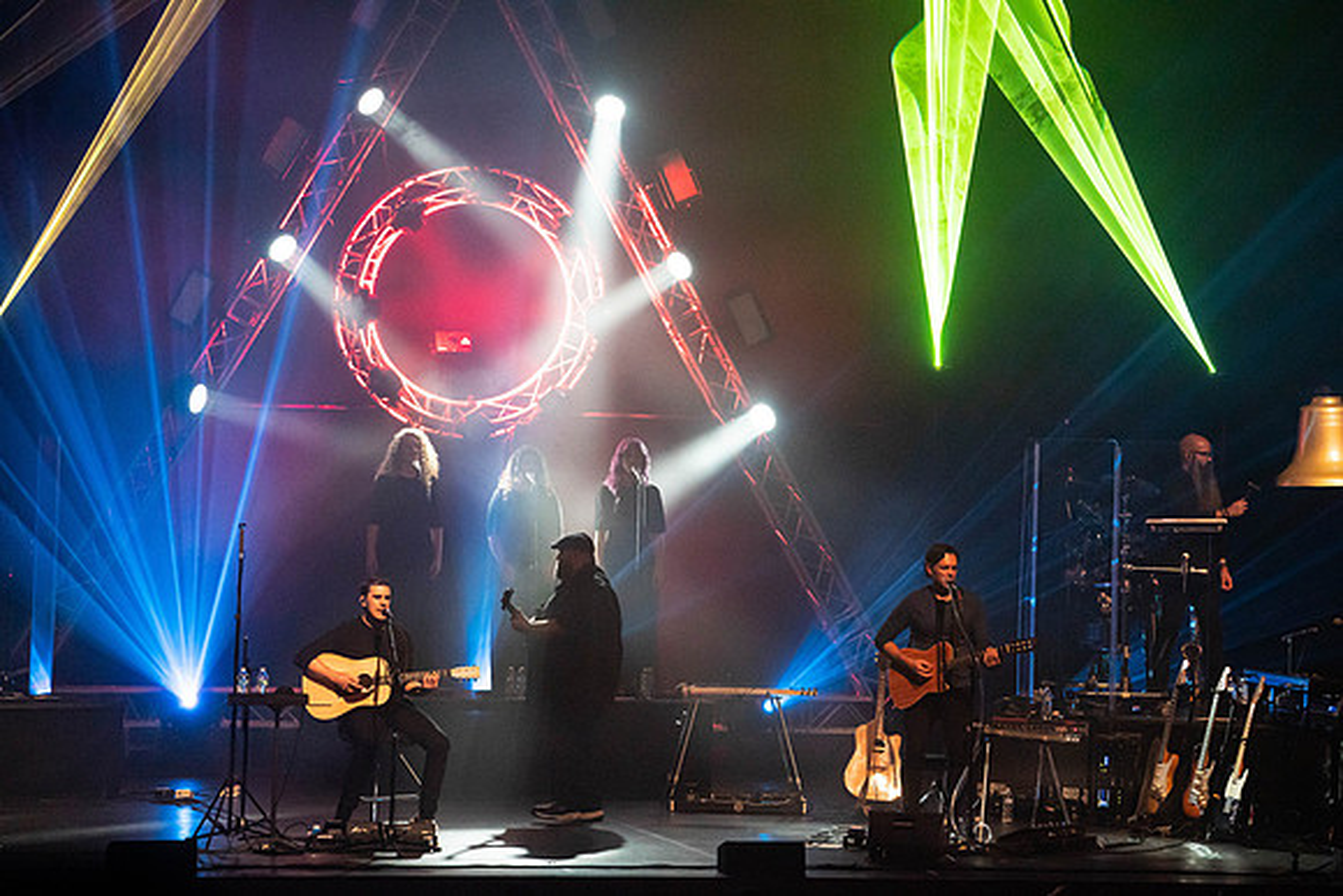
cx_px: 672
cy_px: 448
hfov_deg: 14.0
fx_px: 5485
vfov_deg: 9.3
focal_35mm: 147
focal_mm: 147
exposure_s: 1/250
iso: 6400
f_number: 5.6
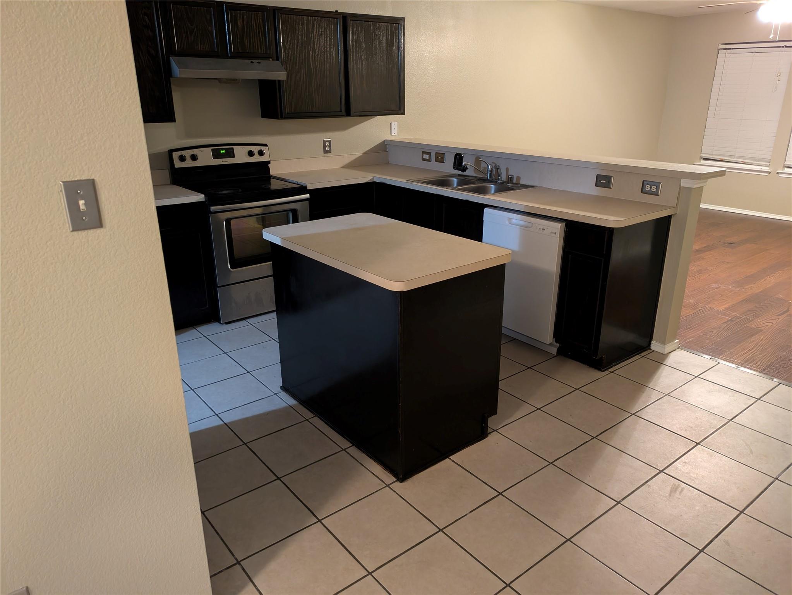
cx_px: 396
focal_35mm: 25
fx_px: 572
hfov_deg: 69.4
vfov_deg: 54.9
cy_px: 298
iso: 1004
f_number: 1.89
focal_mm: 5.43
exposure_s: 1/20
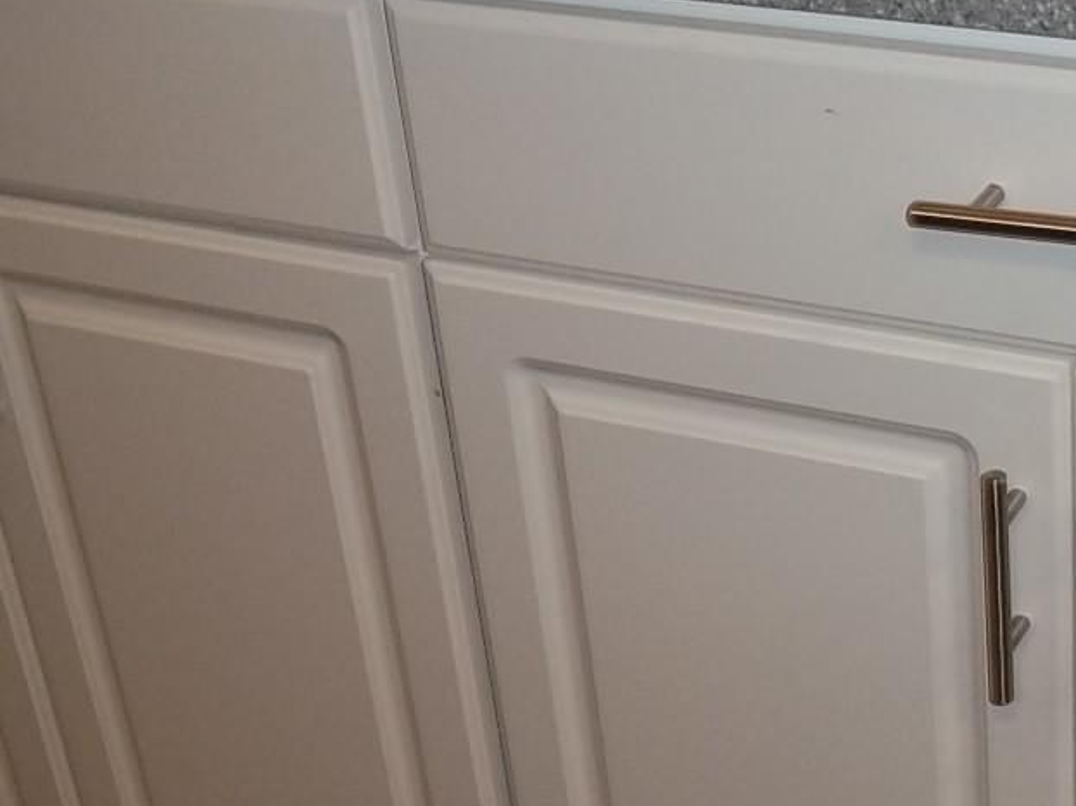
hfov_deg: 26.1
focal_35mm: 74
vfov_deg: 19.8
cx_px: 746
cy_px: 563
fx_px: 2300
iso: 160
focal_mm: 6.5
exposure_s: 1/30
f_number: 3.1
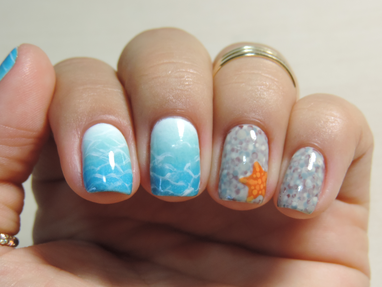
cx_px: 167
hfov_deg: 26.3
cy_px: 166
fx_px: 817
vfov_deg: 19.9
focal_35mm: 74
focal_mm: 10.7
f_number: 3.7
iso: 400
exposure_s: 1/60
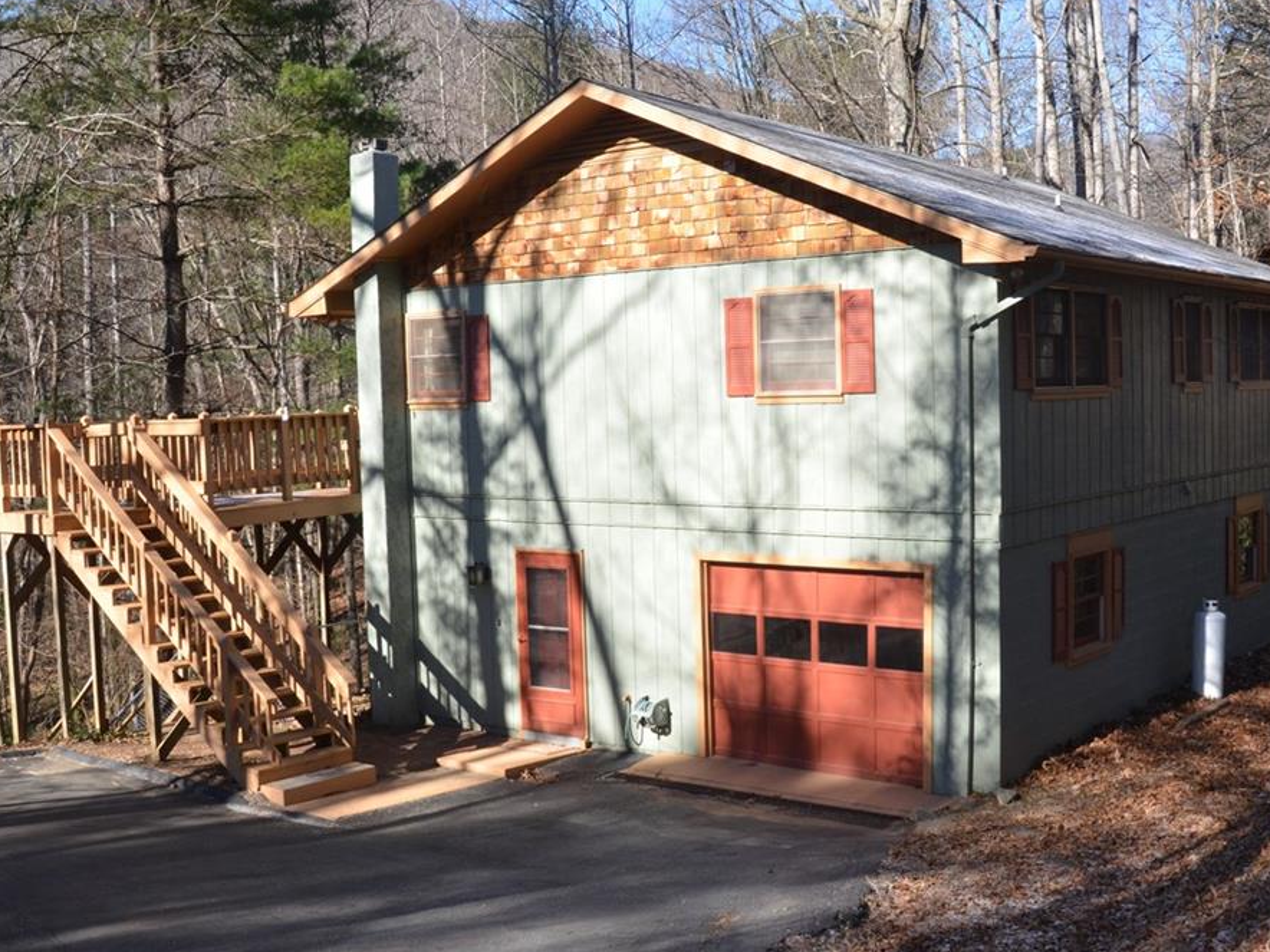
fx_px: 1468
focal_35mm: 40
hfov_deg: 46.8
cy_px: 473
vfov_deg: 36.0
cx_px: 685
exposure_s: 1/250
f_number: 14
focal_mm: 24
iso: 800
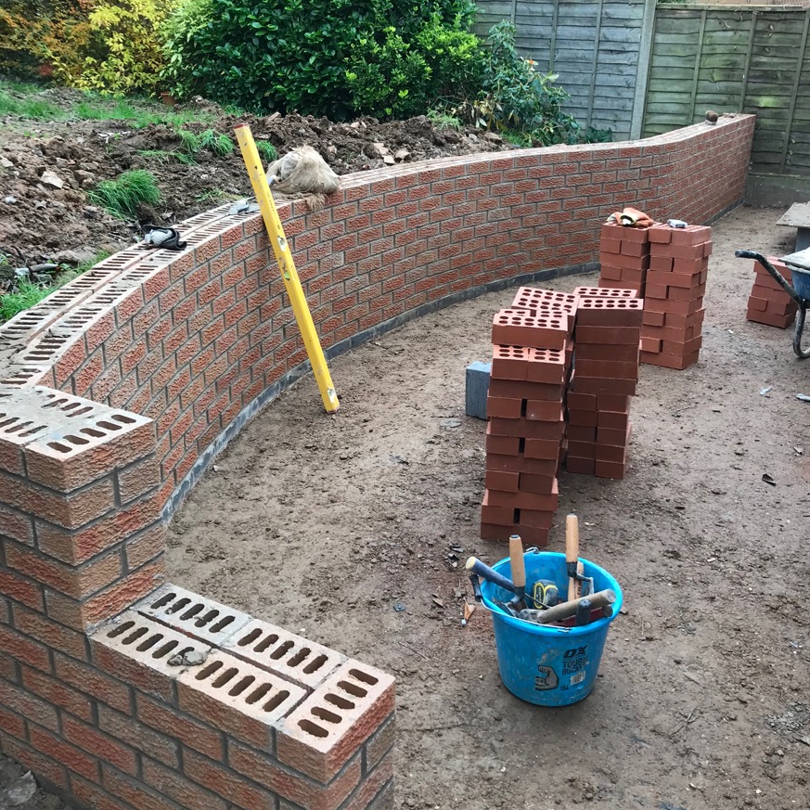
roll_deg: +0.4
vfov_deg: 48.4
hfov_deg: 48.4
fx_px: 900
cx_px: 410
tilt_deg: -19.9
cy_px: 392
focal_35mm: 34
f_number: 1.8
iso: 20
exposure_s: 1/113
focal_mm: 3.99
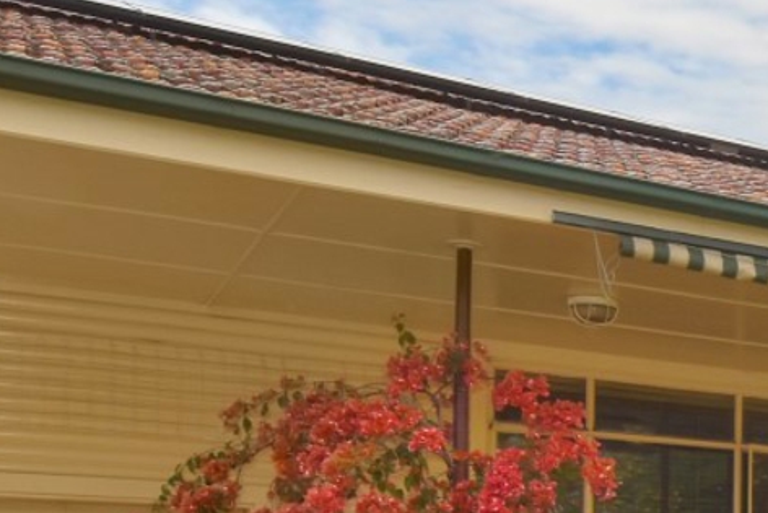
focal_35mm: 61
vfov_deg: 21.5
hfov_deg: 27.2
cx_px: 1012
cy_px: 516
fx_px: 1302
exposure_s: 1/200
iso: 100
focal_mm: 10
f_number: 10
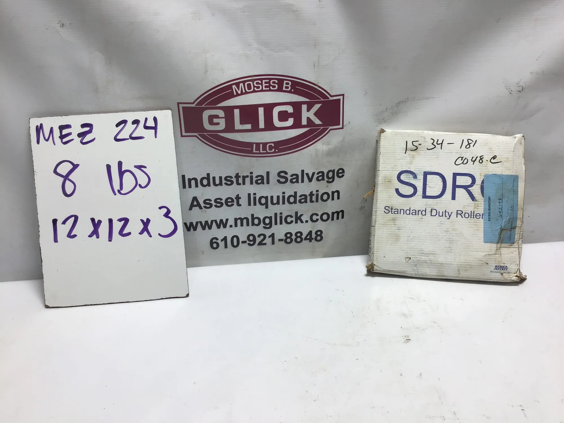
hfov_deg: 58.4
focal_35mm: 31
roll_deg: +0.7
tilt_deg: -25.3
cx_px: 282
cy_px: 212
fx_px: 505
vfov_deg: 45.4
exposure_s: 1/165
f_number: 2.4
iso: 25
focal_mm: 3.3
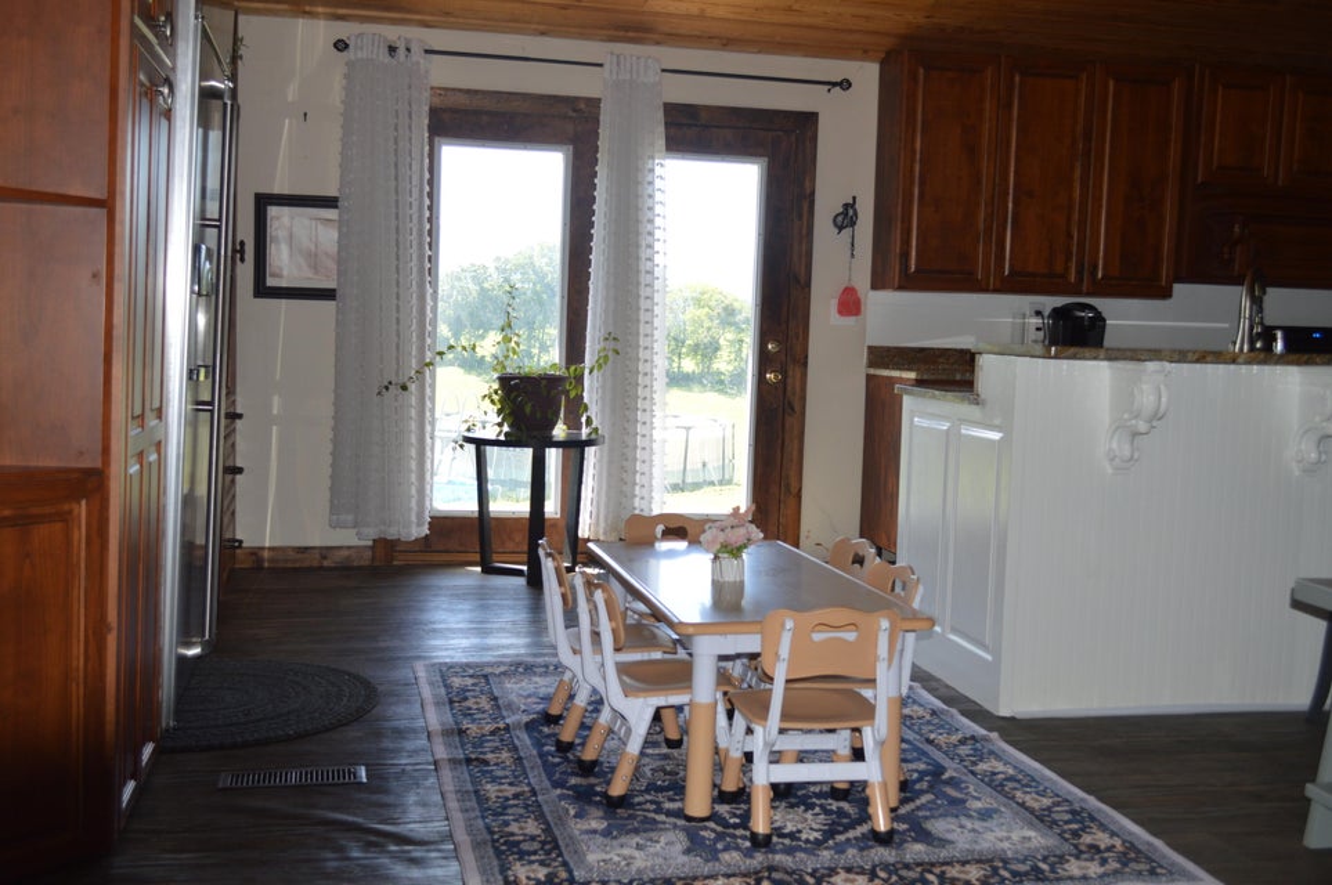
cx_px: 666
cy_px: 442
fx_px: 1442
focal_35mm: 39
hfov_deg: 49.6
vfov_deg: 34.1
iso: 250
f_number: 4.2
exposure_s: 1/125
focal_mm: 26
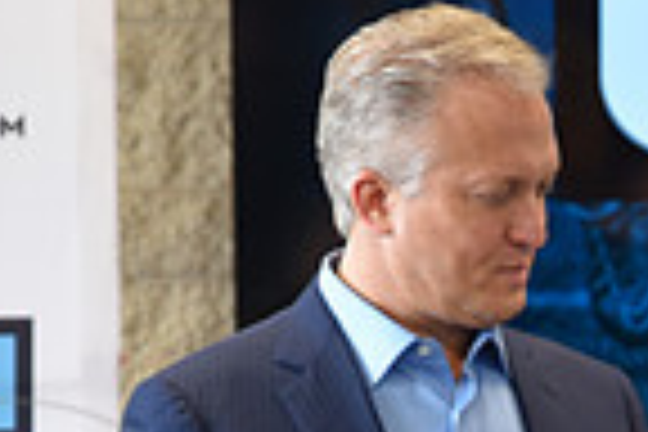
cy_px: 601
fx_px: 5076
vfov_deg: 4.8
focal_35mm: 282
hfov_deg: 7.2
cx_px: 806
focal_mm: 70
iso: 400
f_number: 2.8
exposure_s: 1/50
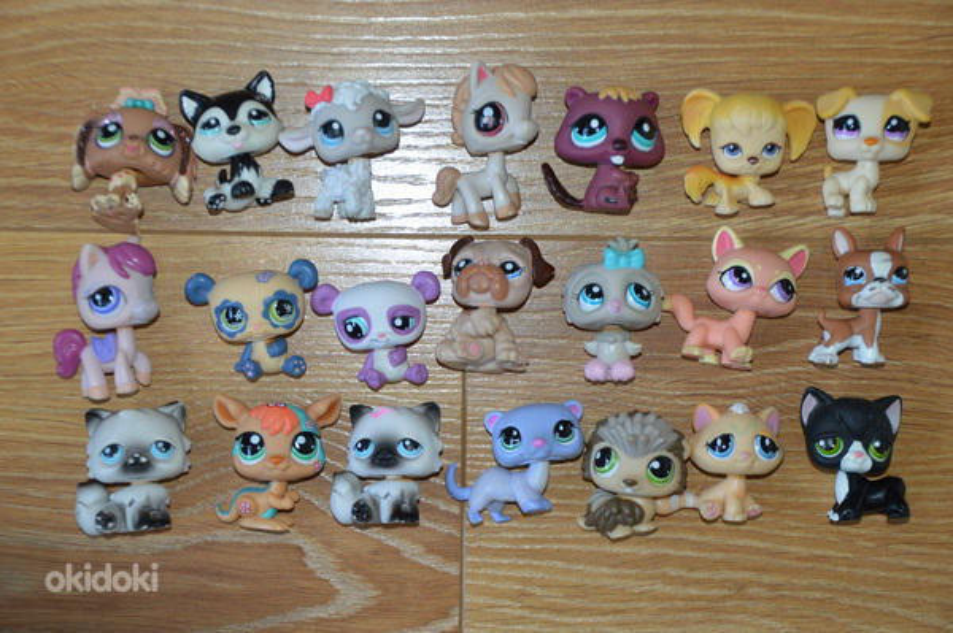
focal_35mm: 82
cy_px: 316
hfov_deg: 24.6
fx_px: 2182
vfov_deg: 16.5
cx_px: 476
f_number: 5
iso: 1000
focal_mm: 55
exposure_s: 1/60
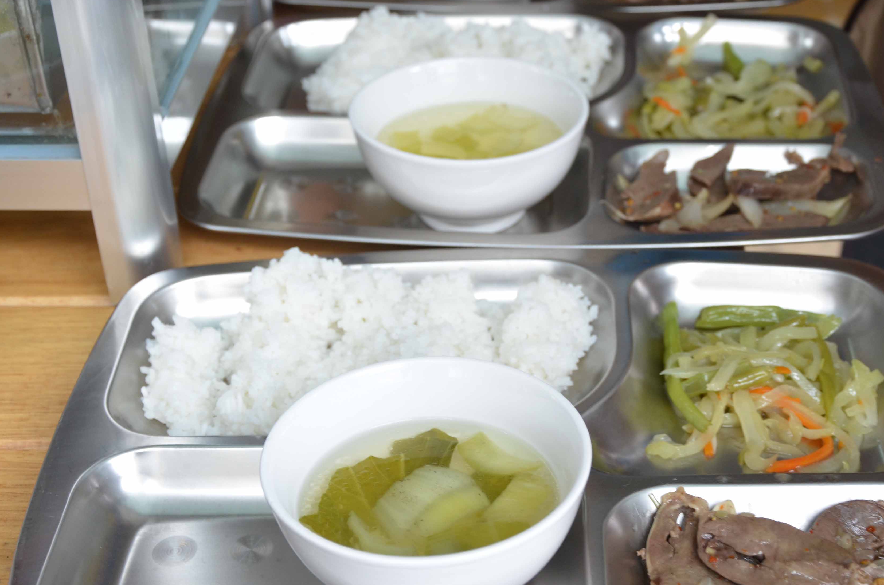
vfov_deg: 20.2
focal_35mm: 67
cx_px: 476
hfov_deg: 30.1
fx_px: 1642
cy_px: 309
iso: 400
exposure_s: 1/80
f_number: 4.5
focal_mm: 30
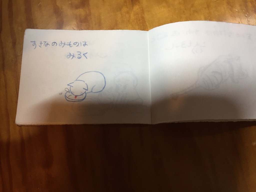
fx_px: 214
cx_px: 128
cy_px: 96
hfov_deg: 61.7
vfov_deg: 48.2
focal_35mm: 29
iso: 80
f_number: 2.2
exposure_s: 1/30
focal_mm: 4.15
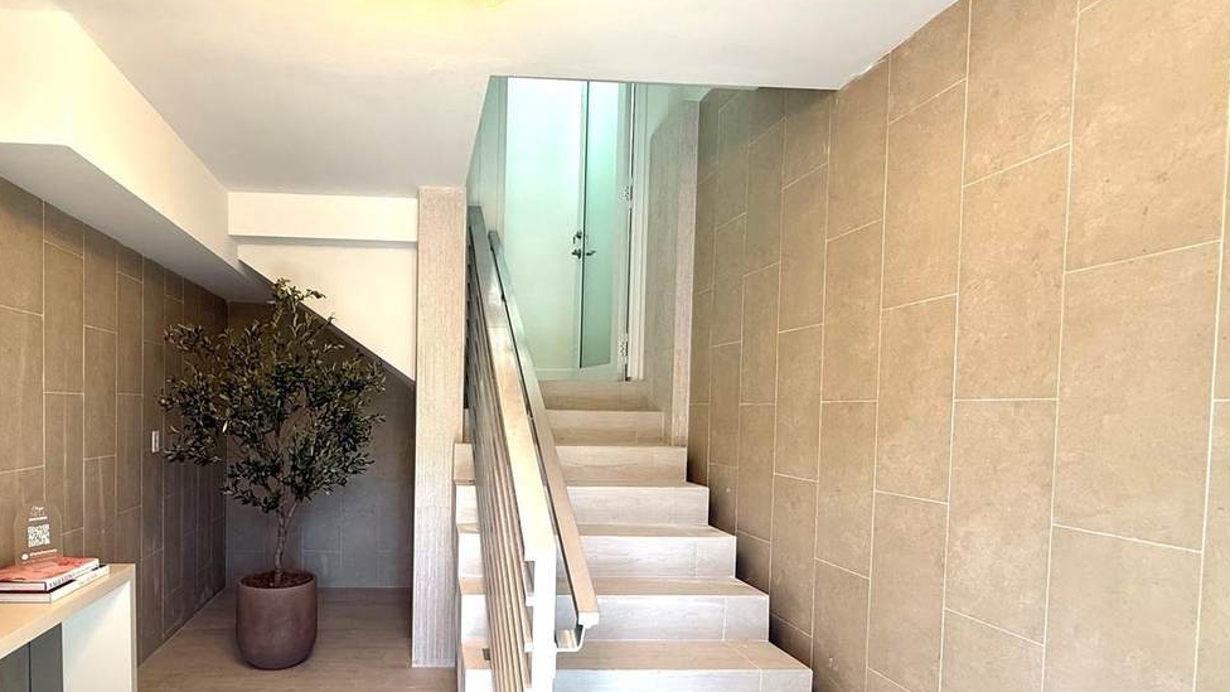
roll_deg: -1.2
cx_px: 456
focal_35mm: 20
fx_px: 652
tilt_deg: -1.8
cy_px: 436
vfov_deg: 55.2
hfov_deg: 84.8
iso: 125
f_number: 2.2
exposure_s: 1/120
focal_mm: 2.22
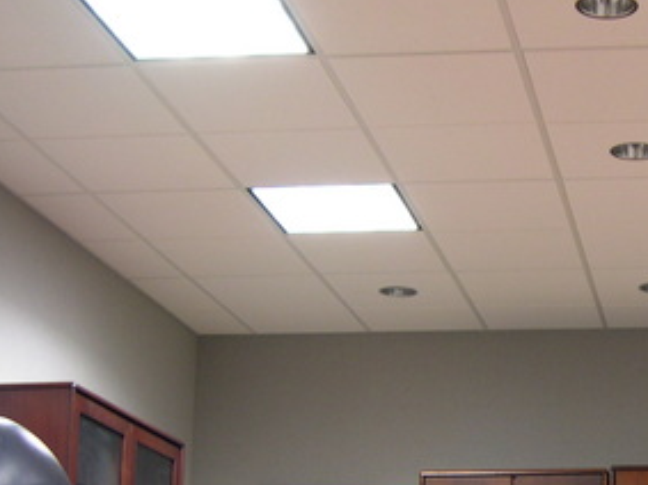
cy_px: 435
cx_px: 653
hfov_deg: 21.9
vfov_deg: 16.9
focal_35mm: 86
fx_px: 1609
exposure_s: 1/3.4
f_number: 2.8
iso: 159
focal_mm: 8
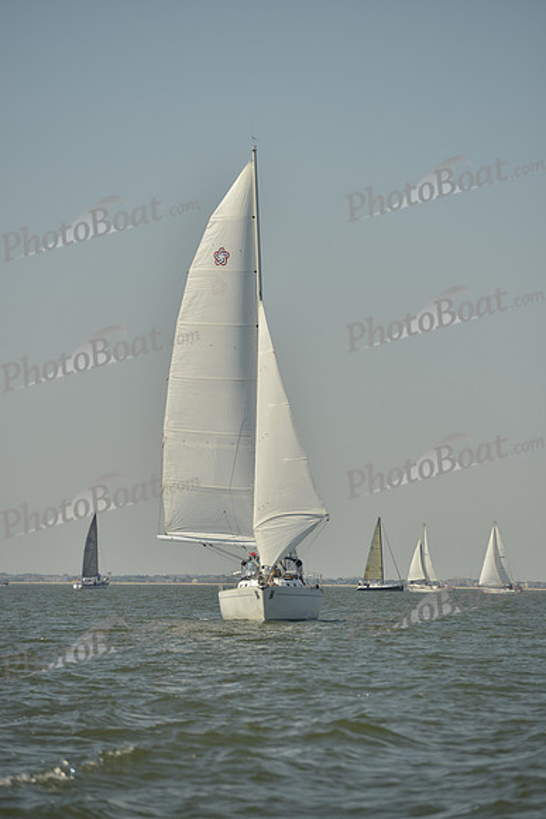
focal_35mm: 200
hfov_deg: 6.9
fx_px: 4547
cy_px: 410
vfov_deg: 10.3
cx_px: 273
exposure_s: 1/1000
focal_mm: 200
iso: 200
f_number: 6.3
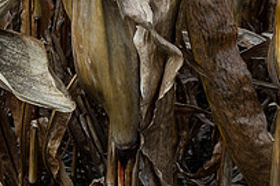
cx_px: -63
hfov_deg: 25.3
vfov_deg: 18.9
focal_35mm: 71
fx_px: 552
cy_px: 24
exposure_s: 1/200
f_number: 6.3
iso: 200
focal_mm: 12
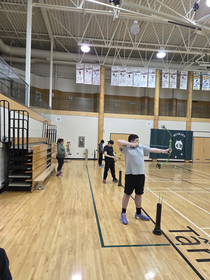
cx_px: 105
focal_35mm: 23
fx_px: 186
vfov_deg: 73.9
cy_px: 140
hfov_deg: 58.9
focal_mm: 5.4
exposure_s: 1/120
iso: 500
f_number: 1.8
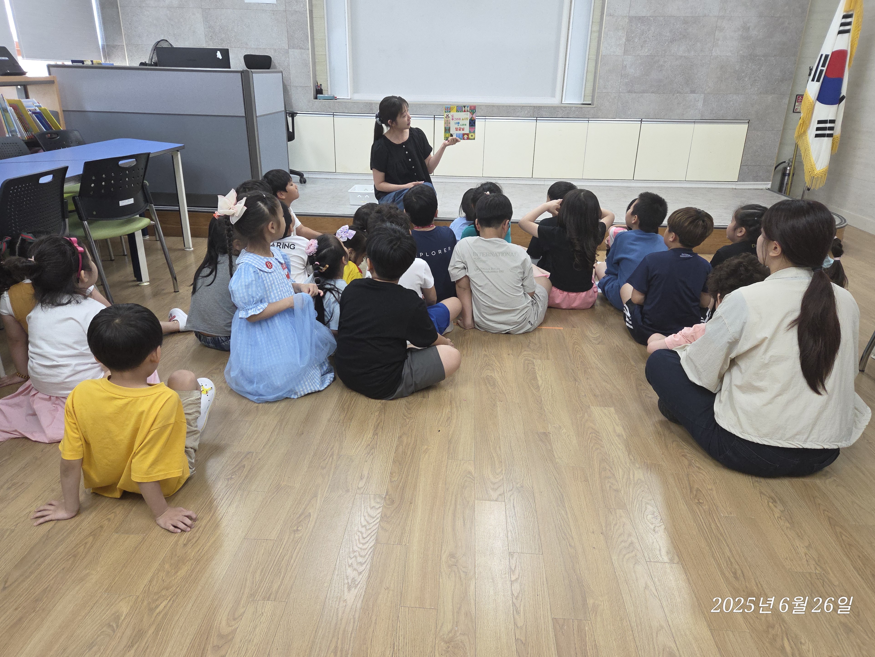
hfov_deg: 71.6
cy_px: 317
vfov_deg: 56.8
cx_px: 438
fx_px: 607
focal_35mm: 24
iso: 250
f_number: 1.8
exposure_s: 1/120
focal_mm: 5.4
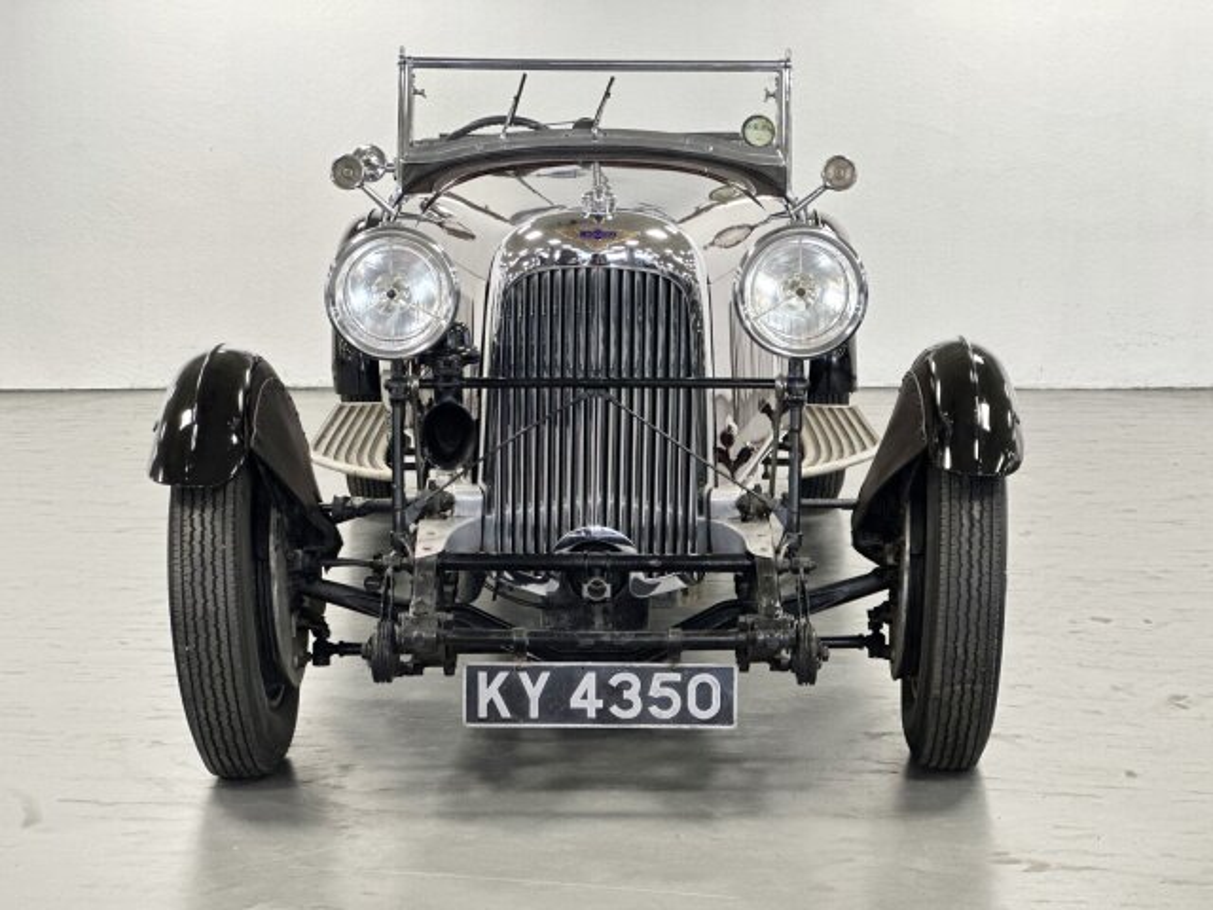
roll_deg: +0.7
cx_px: 606
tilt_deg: -8.4
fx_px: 2698
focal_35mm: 77
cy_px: 455
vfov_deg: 19.1
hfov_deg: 25.3
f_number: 2.8
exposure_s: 1/40
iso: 250
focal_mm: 9
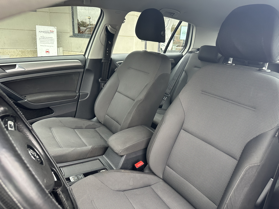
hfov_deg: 71.6
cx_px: 140
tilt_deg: -18.6
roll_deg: -2.0
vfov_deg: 56.8
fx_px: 193
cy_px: 104
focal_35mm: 24
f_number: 1.78
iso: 200
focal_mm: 6.86
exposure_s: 1/121
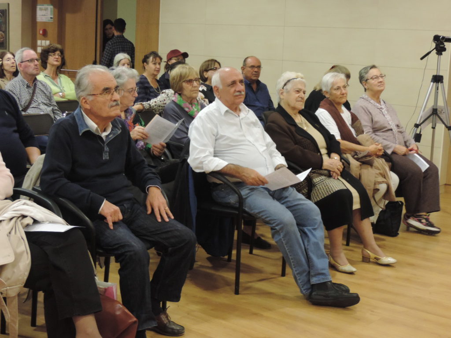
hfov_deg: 34.9
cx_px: 226
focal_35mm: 55
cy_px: 169
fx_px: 717
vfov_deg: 26.6
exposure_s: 1/15
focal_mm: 9.8
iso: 720
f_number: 3.7
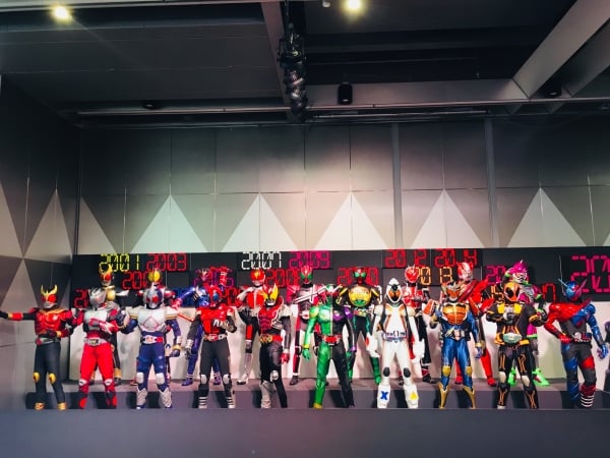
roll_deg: +1.1
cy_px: 229
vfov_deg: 48.2
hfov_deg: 61.7
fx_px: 511
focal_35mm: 29
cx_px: 305
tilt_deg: +7.7
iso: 64
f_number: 2.2
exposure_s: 1/30
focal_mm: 4.15
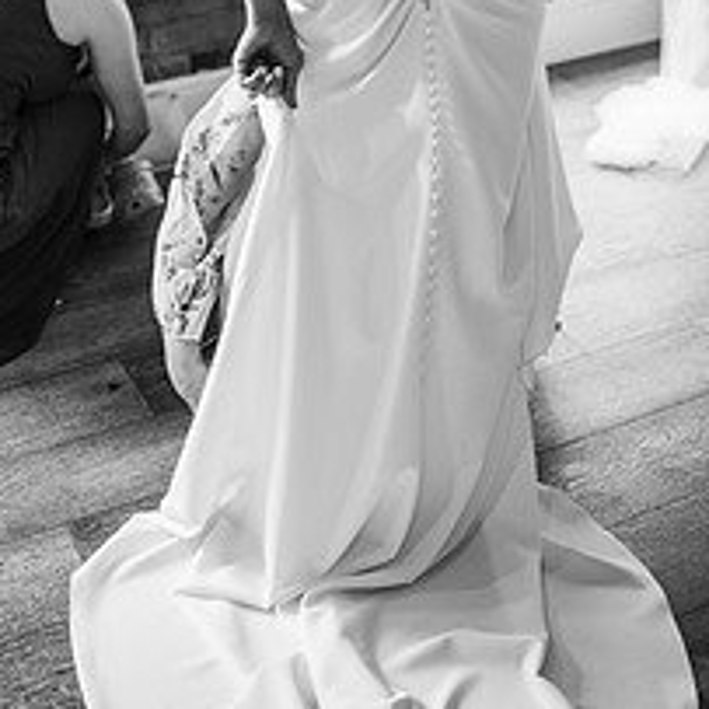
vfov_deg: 24.4
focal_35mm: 66
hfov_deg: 26.0
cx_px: 281
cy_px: -66
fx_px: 1529
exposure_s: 1/400
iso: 100
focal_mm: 35
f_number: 2
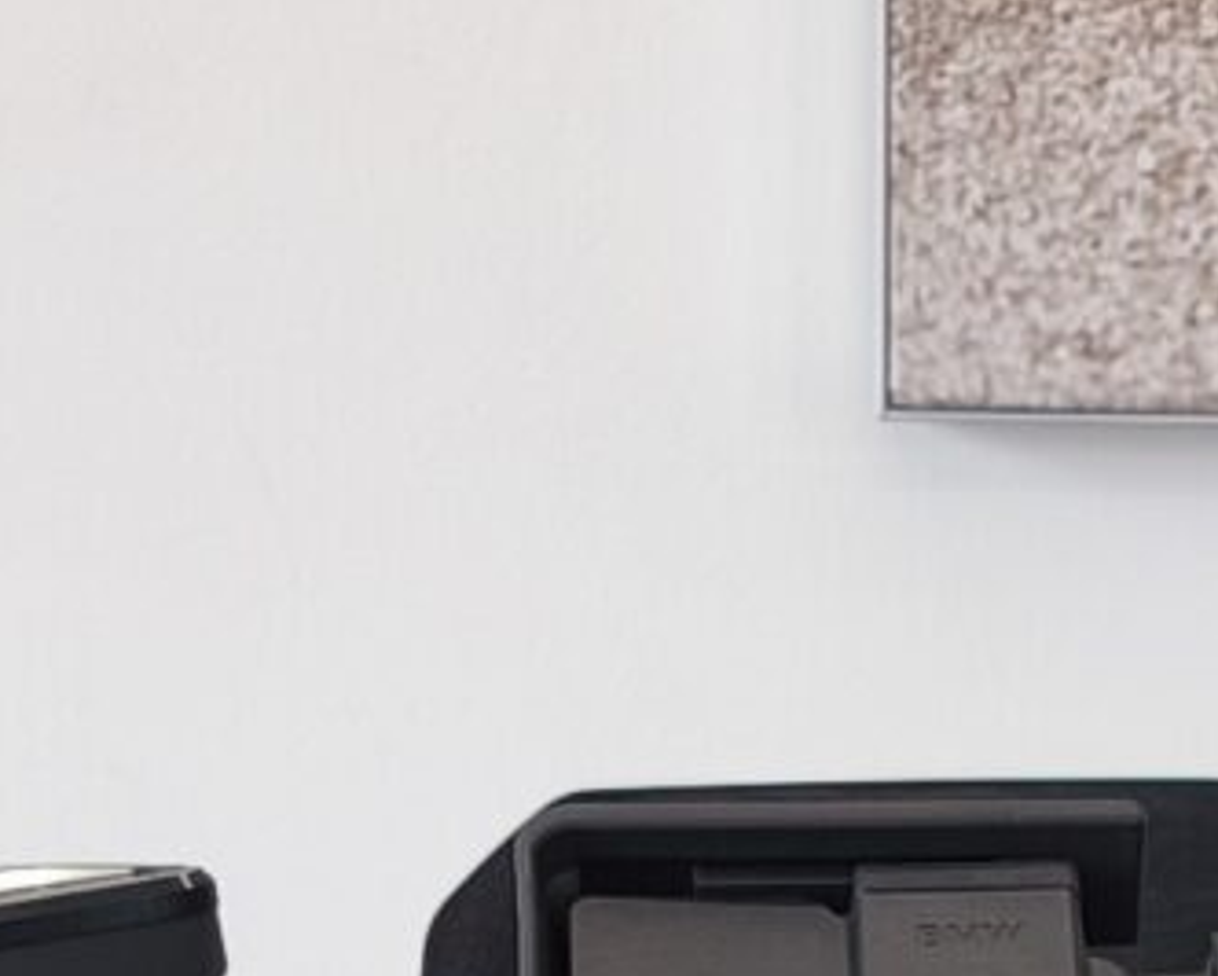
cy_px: 3163
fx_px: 6240
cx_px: 1079
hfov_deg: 11.1
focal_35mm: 173
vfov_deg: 7.6
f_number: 1.6
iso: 64
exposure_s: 1/100
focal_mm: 6.57
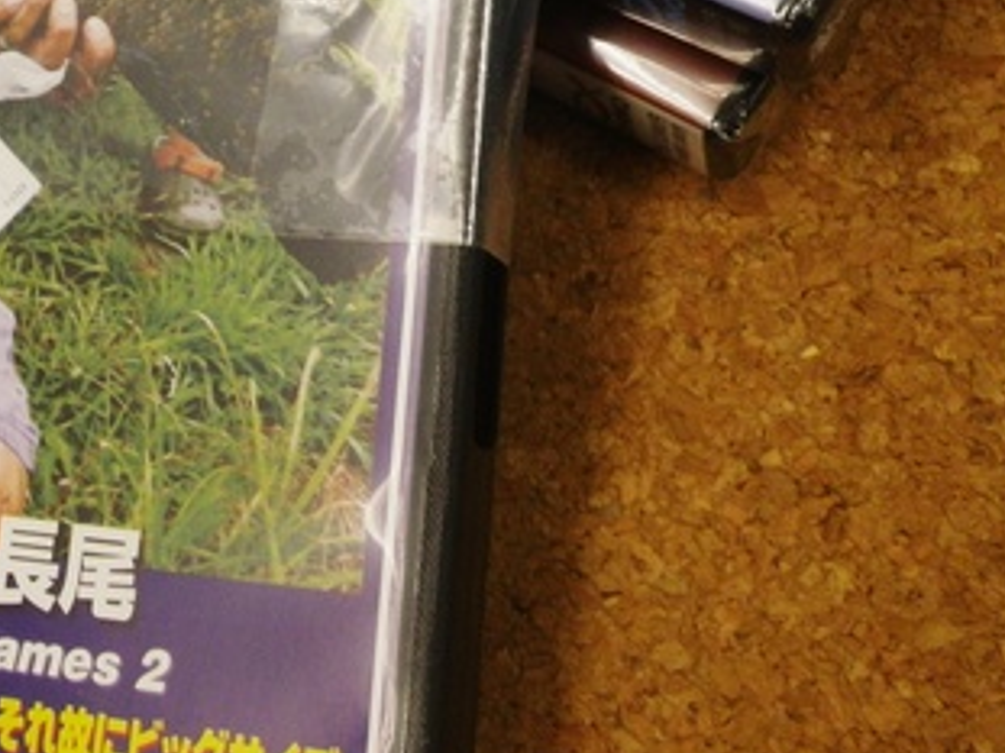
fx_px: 2032
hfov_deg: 26.7
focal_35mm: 70
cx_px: 65
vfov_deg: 20.6
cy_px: 71
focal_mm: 6.1
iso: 160
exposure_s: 1/60
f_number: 3.8
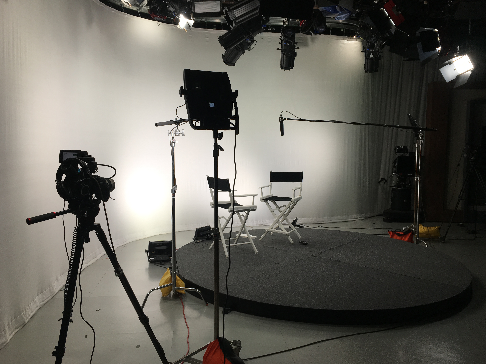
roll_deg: -0.5
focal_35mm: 30
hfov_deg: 60.0
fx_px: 421
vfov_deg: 46.8
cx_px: 241
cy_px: 183
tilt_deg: -4.0
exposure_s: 1/120
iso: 32
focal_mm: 4.15
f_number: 2.2
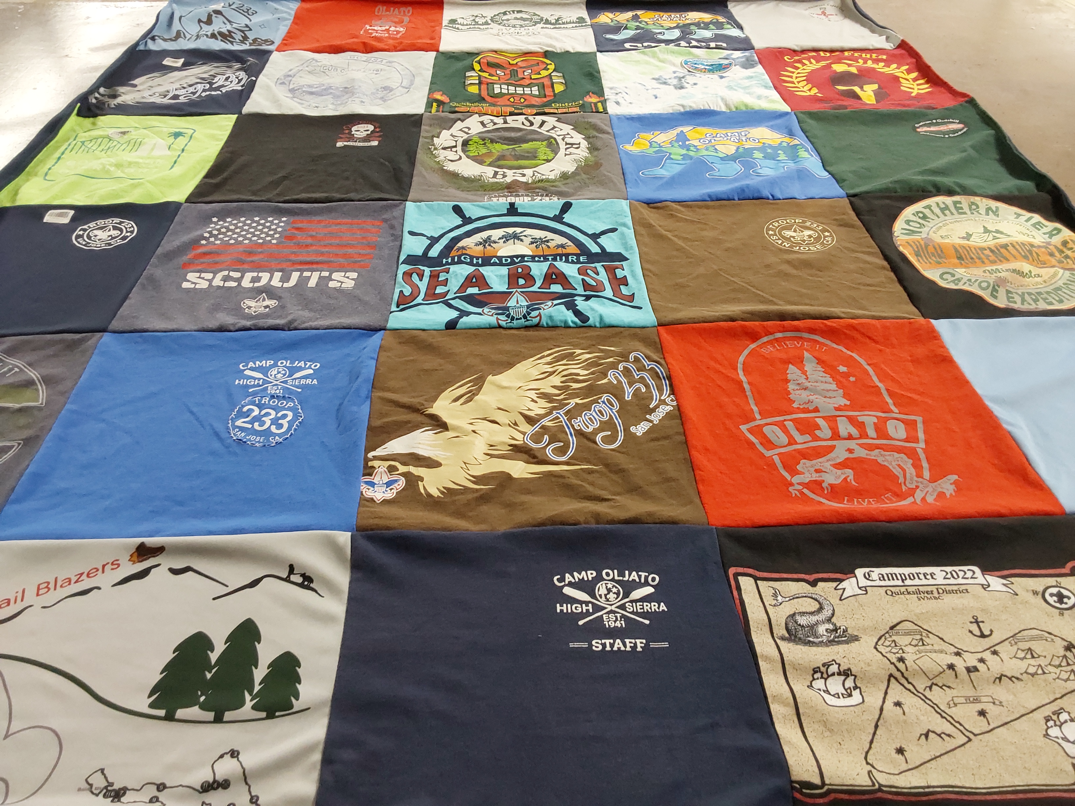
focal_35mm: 28
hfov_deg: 63.4
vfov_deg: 49.7
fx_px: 870
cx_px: 538
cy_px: 403
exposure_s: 1/60
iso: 160
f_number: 1.9
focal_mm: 2.91
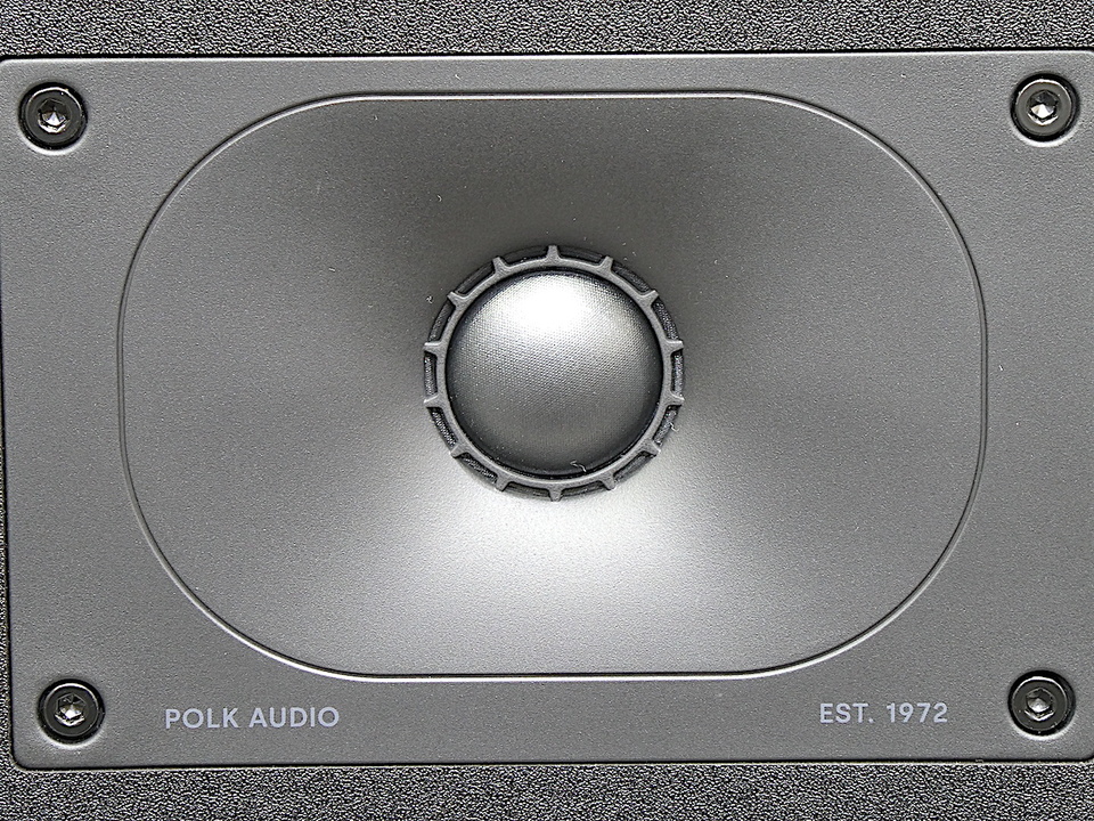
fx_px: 5847
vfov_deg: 8.0
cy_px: 410
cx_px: 547
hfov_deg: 10.7
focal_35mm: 185
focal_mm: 33.2
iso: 200
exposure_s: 1
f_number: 5.6
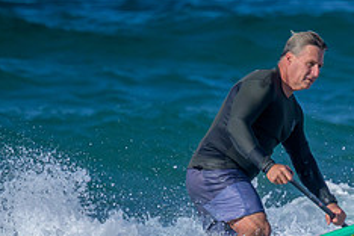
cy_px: 252
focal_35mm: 2341
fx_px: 23018
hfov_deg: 0.9
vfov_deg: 0.6
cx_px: 309
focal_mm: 800
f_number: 11
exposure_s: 1/2000
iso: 900
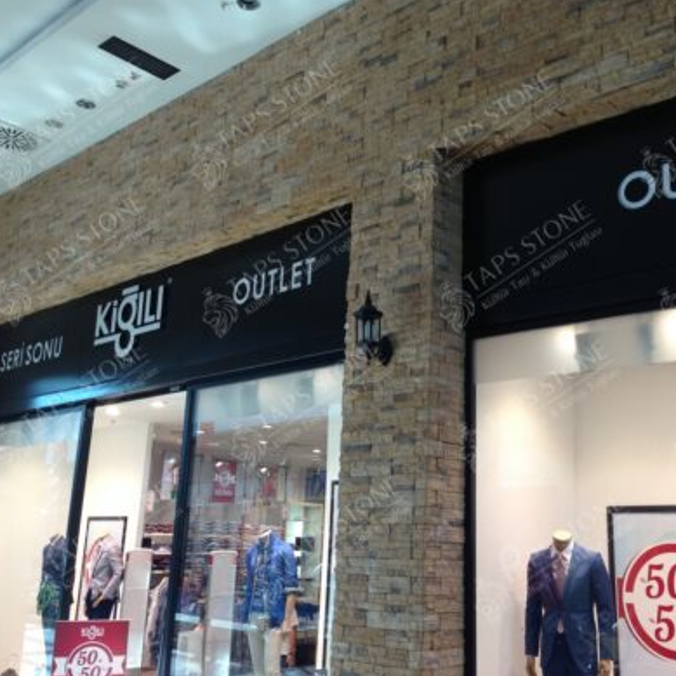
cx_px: 414
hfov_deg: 41.6
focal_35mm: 40
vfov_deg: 41.9
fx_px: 884
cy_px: 339
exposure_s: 1/120
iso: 100
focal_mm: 4.12
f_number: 2.4
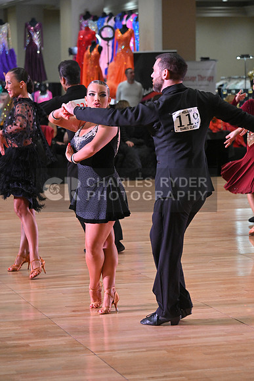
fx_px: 1269
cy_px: 190
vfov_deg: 17.1
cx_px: 127
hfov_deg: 11.4
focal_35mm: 120
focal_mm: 120
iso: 4000
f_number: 5.6
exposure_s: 1/400
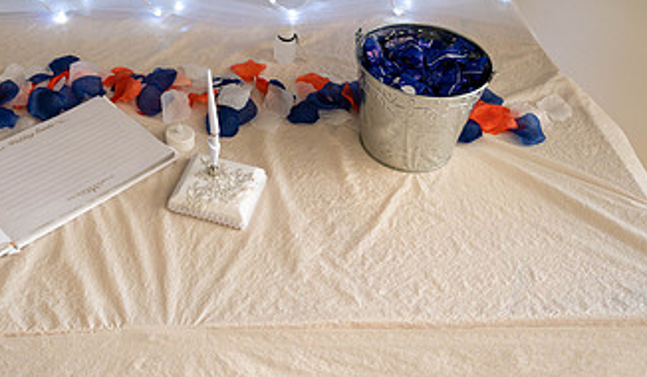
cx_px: 167
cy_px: 105
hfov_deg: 41.4
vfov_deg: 25.3
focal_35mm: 48
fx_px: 831
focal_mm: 26
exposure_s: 1/250
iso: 400
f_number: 2.8
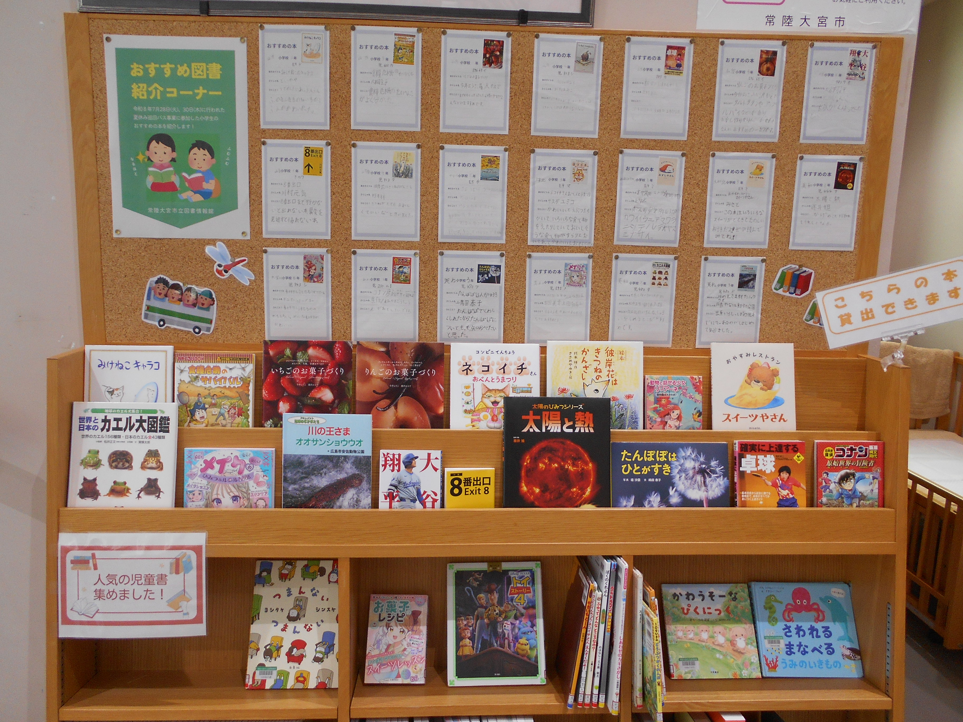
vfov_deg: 53.1
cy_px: 361
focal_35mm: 26
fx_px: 723
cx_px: 482
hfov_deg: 67.3
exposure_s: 1/30
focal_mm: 4.6
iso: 140
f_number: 3.2
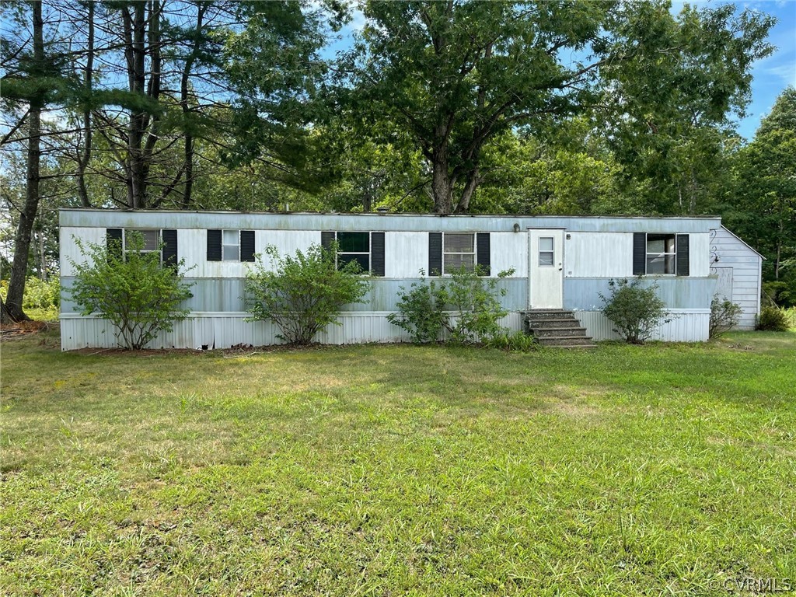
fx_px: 598
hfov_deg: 67.3
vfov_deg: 53.1
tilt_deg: -1.5
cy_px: 298
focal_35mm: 26
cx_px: 398
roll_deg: +0.0
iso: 32
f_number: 1.6
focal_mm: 5.1
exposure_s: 1/1200
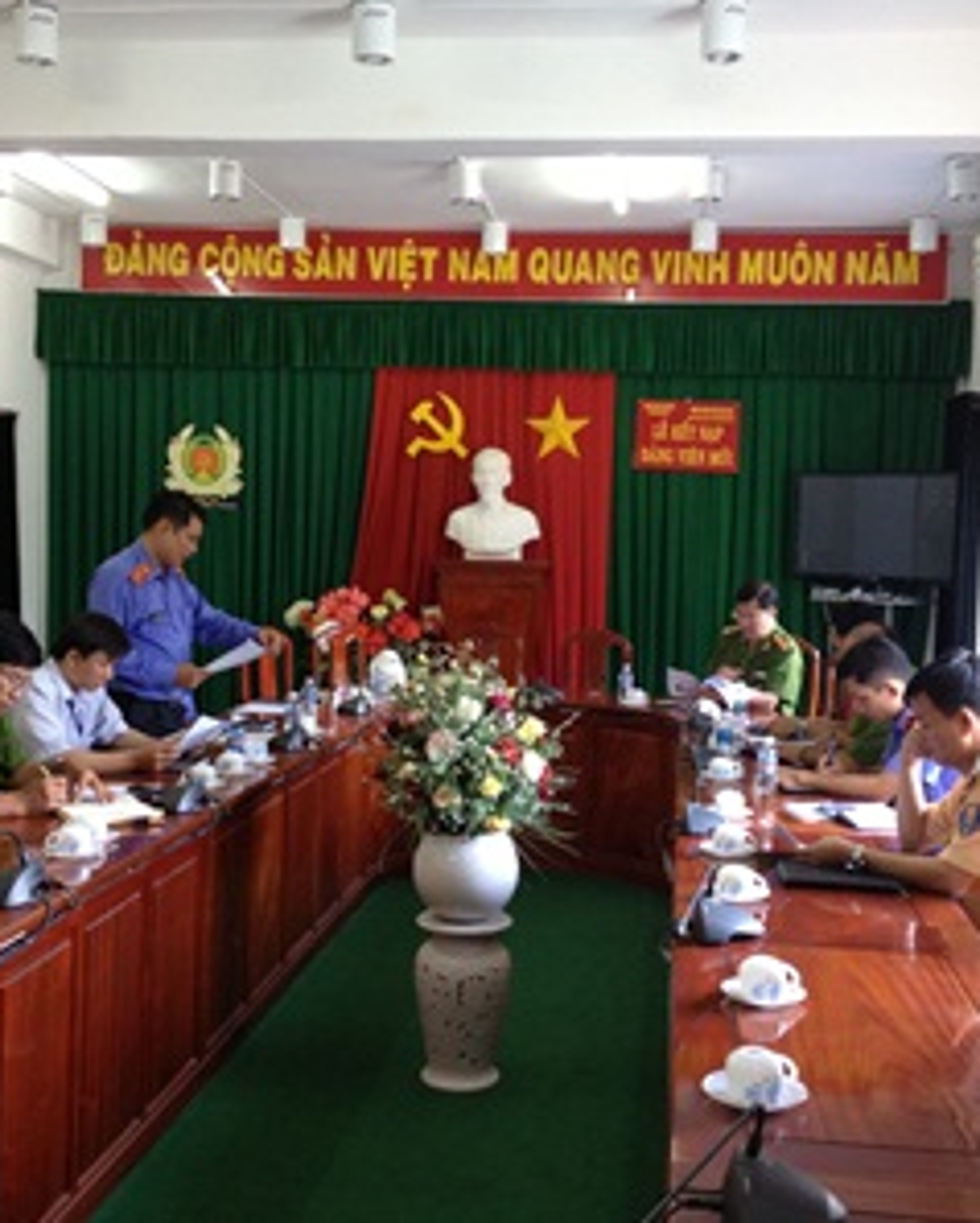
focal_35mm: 46
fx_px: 1666
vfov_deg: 40.3
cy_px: 614
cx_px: 498
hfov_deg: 32.8
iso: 100
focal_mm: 4.28
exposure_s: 1/20
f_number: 2.4
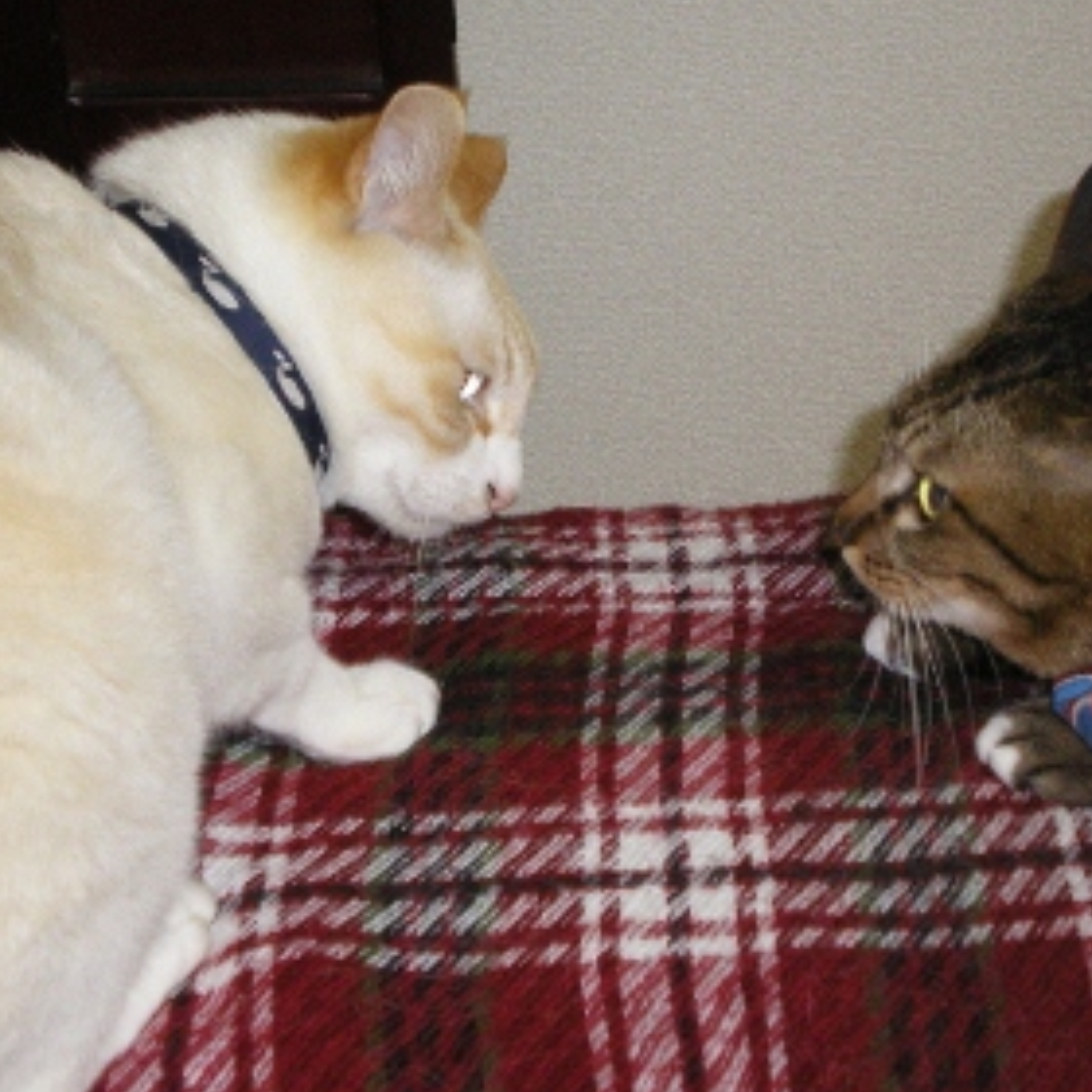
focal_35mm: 86
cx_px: 718
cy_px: 519
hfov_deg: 20.1
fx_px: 3069
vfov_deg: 20.2
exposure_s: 1/60
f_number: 4.4
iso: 400
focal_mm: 11.3
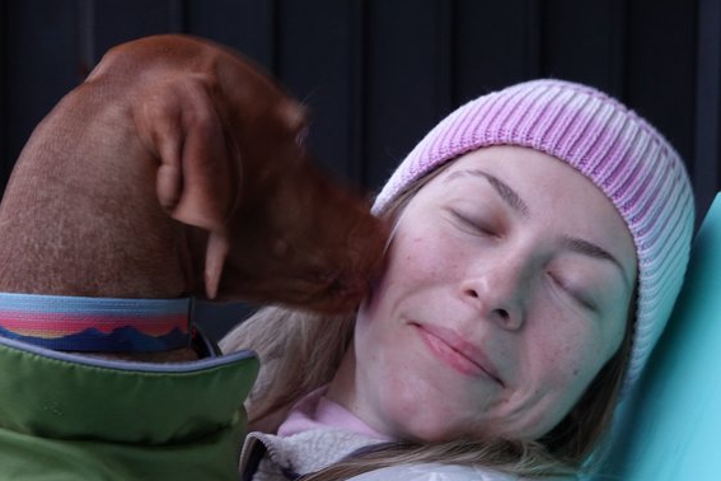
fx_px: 1762
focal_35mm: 88
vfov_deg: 15.5
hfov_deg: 23.1
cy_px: 265
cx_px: 389
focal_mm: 28.54
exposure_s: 1/10
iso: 800
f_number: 4
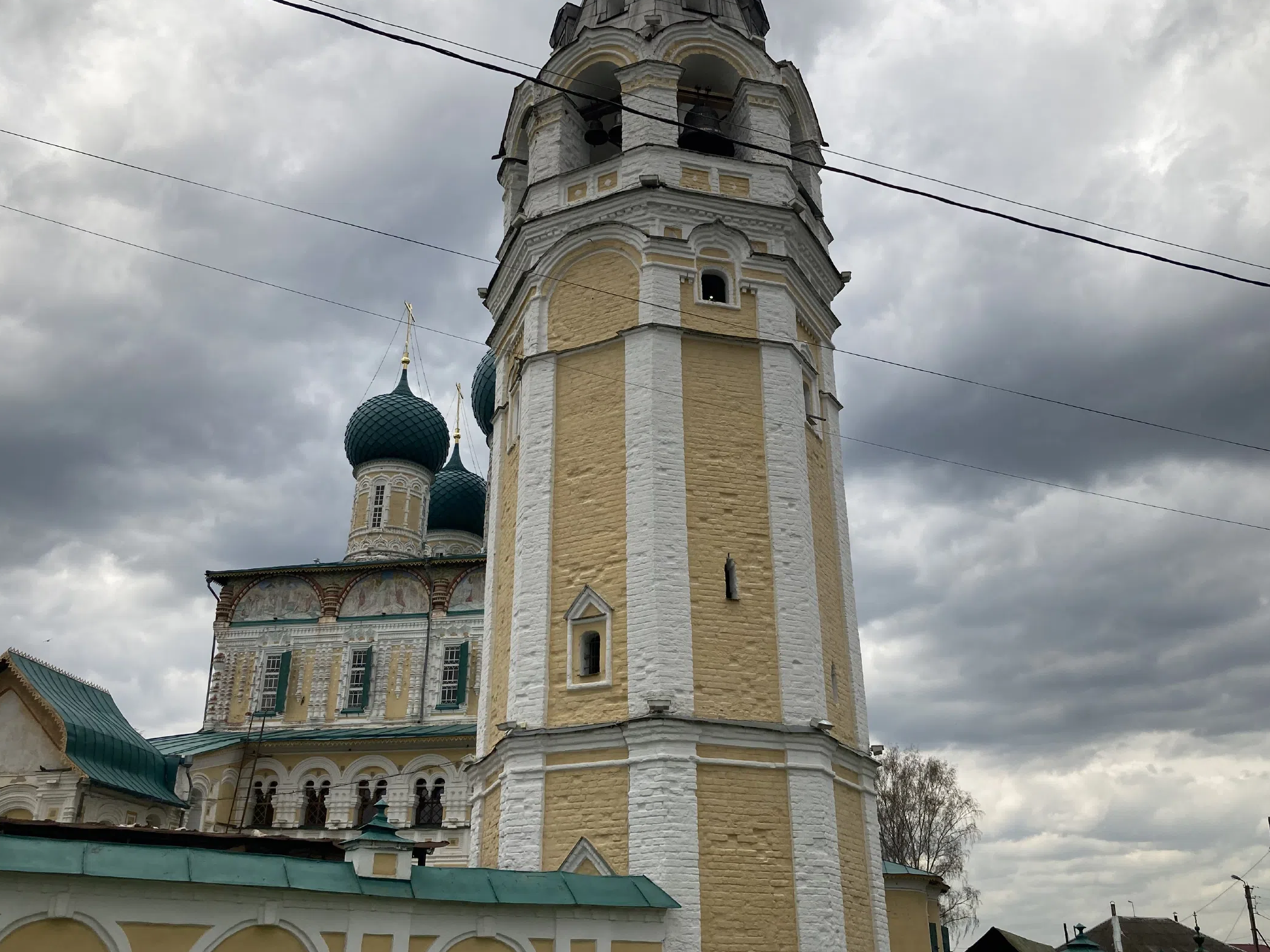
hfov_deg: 56.8
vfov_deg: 44.1
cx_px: 635
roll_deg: -1.3
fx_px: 1174
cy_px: 439
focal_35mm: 32
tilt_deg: +25.8
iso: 25
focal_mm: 3.99
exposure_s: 1/2825
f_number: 1.8
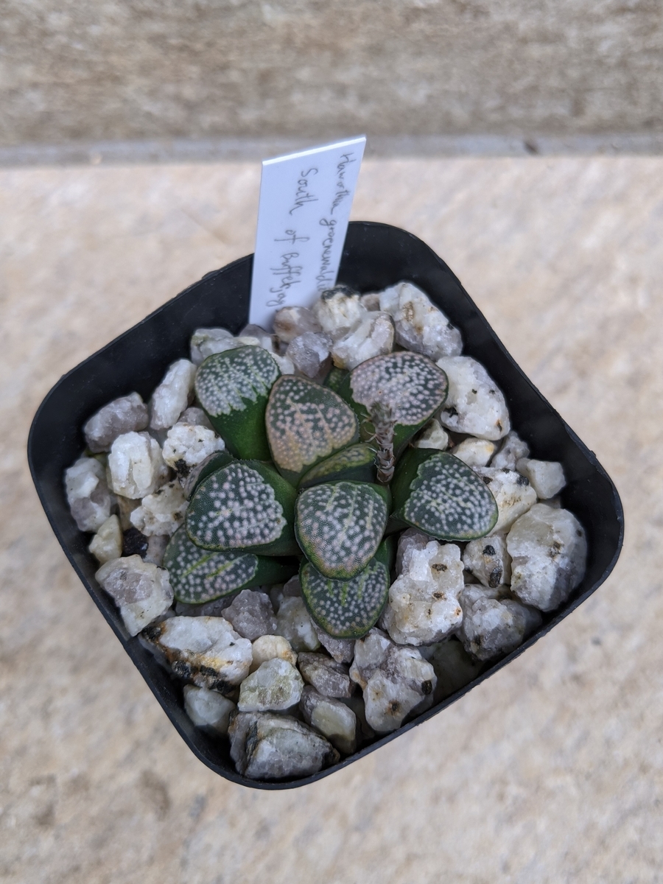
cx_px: 332
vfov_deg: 65.3
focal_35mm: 27
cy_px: 442
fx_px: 690
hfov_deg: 51.4
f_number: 1.8
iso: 82
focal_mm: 4.44
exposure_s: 1/120
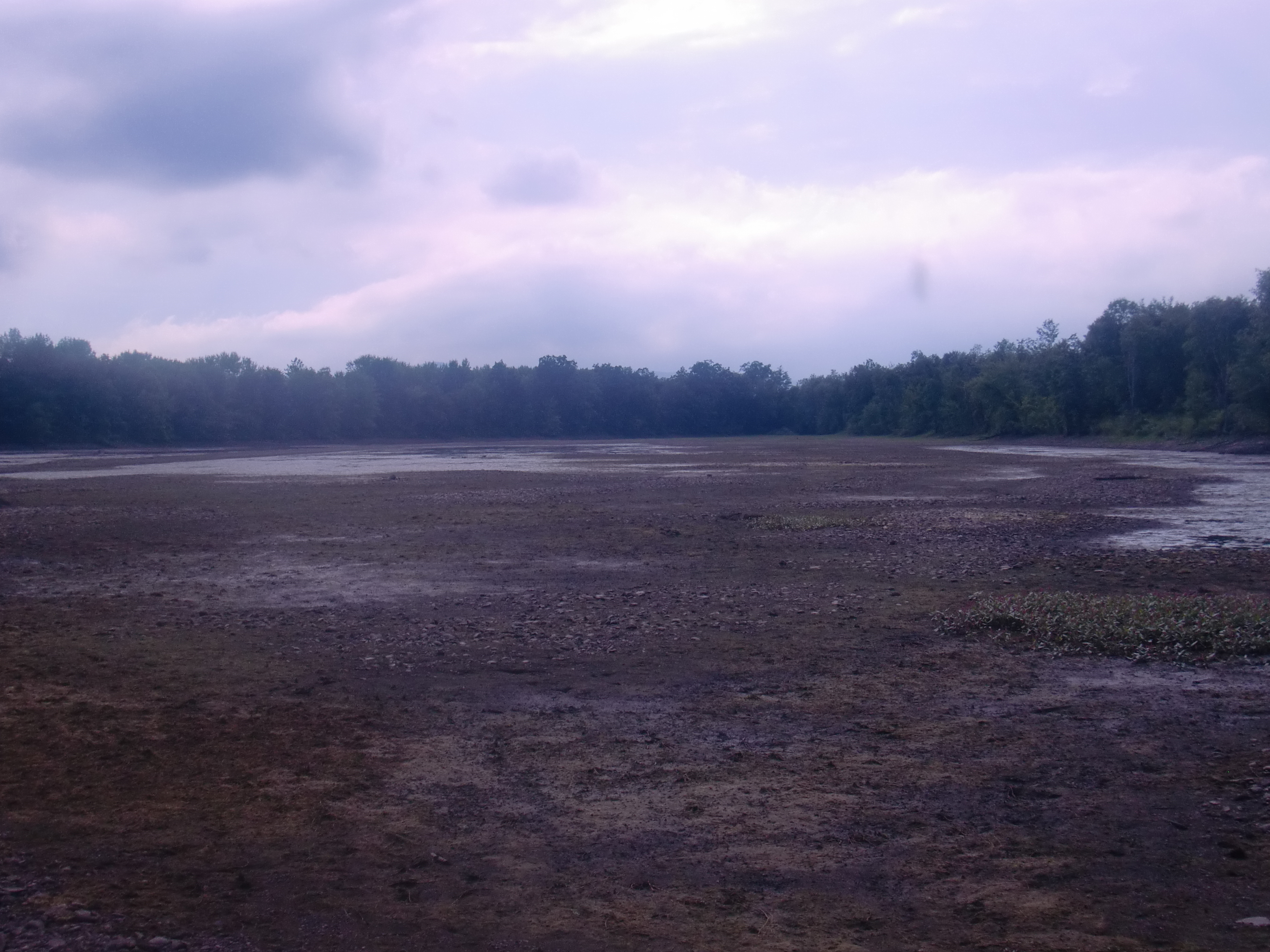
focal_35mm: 41
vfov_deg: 35.1
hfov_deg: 45.8
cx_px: 649
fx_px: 1504
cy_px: 445
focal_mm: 6.66
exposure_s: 1/200
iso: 64
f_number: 8.9
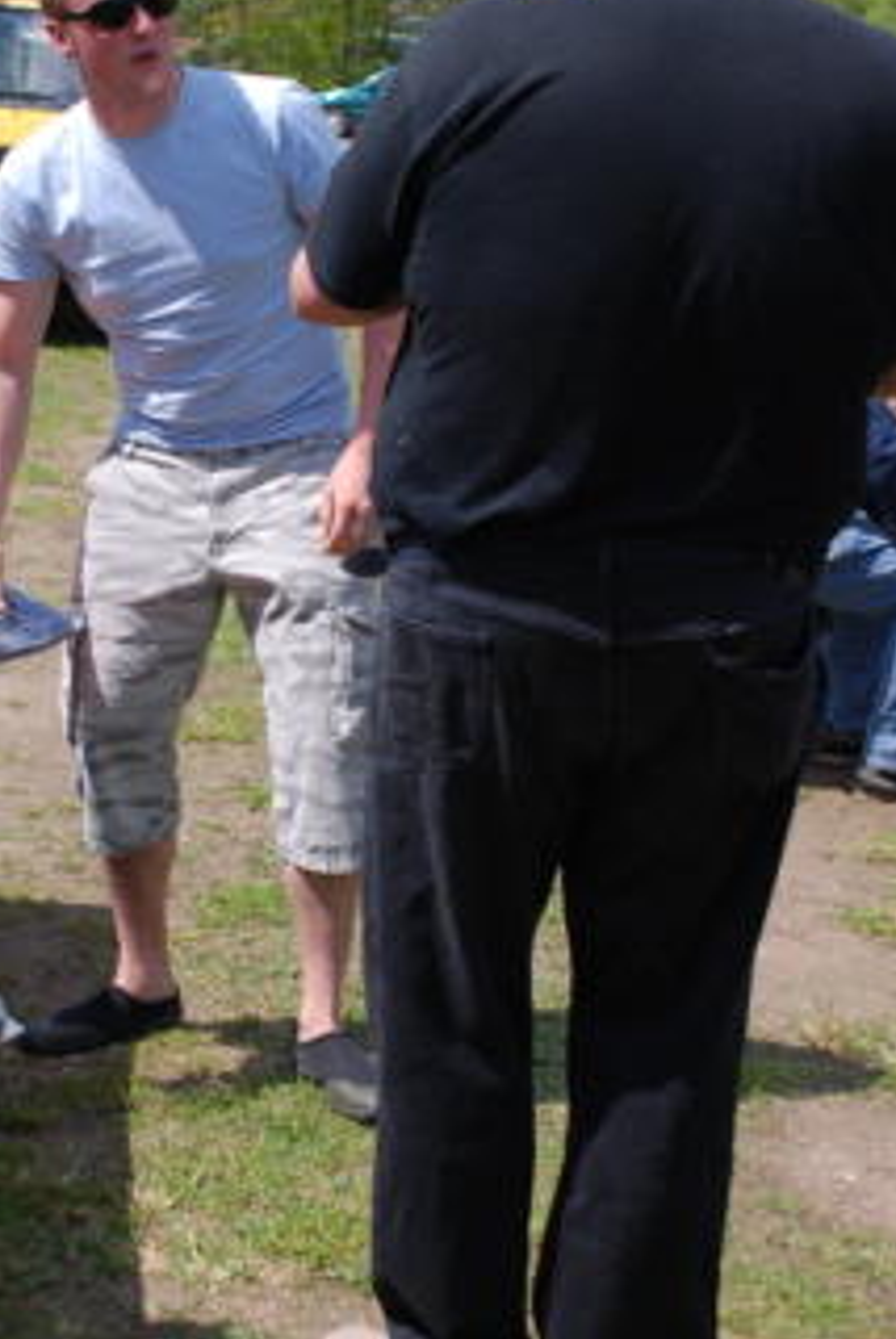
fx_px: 2794
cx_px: 228
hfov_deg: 18.1
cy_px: 582
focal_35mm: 75
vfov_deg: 26.9
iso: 200
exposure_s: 1/1000
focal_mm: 32
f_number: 4.2
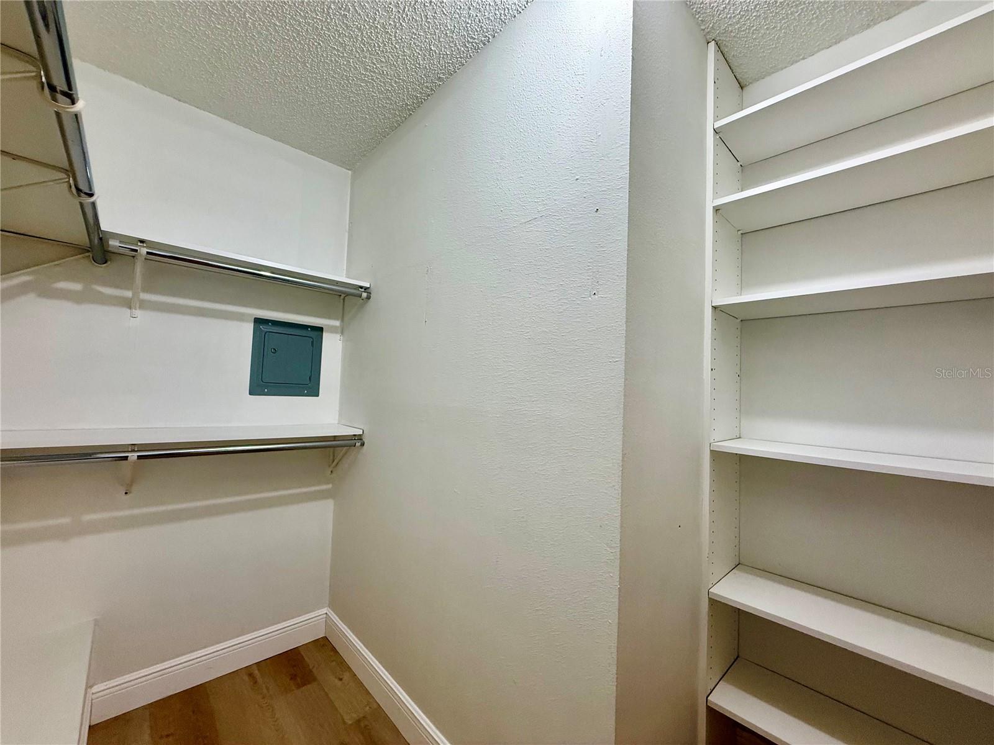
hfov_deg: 102.1
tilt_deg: +2.7
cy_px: 372
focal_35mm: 14
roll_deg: -2.6
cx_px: 497
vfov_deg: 85.7
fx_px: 402
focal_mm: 2.22
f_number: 2.2
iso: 250
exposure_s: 1/120
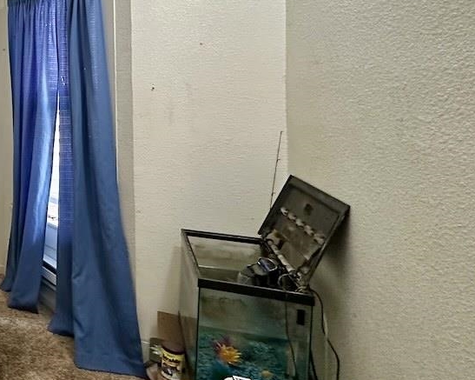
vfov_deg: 44.7
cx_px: -65
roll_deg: +1.4
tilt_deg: -1.7
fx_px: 450
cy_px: 111
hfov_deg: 42.0
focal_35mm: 32
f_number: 2.2
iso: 320
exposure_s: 1/60
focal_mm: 2.22
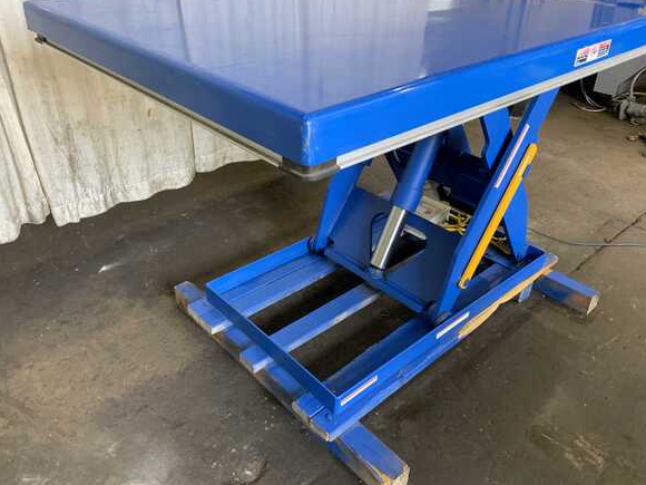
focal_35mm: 30
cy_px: 237
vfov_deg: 46.8
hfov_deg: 60.0
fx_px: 560
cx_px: 332
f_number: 1.8
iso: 64
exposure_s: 1/60
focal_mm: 3
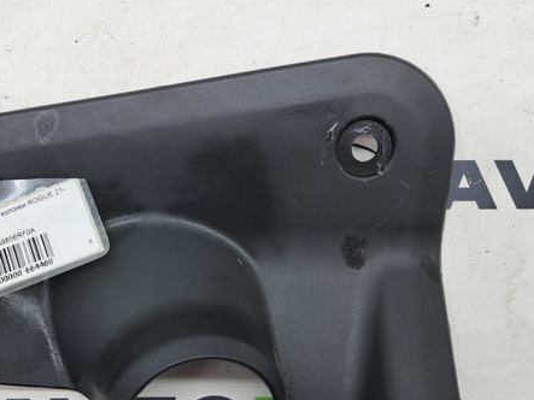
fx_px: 601
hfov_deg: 46.8
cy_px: 266
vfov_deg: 36.4
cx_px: 159
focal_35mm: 39
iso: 50
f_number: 1.8
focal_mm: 4
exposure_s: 1/50
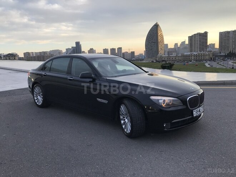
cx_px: 118
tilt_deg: -8.9
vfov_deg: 49.7
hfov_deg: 63.4
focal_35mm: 28
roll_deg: +3.1
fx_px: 191
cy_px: 88
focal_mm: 3.99
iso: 20
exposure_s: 1/298
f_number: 1.8
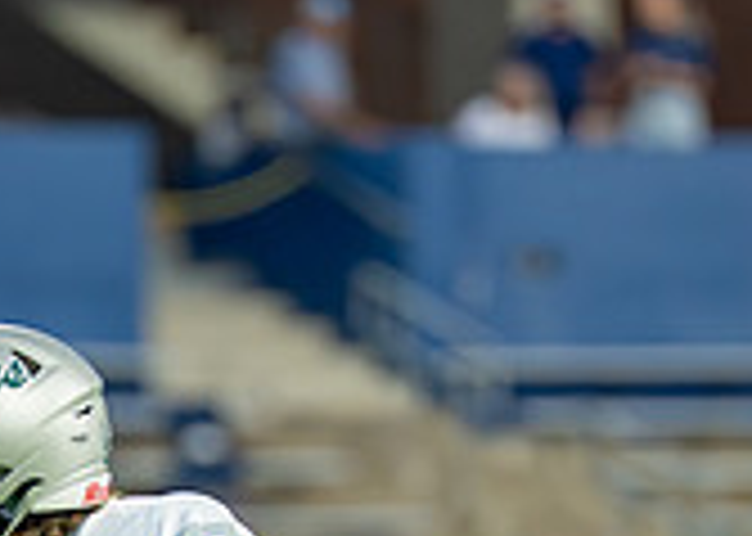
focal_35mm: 843
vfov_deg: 1.7
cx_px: 292
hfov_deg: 2.4
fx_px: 17990
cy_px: 746
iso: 1600
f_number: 2.8
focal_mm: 200
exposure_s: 1/1250
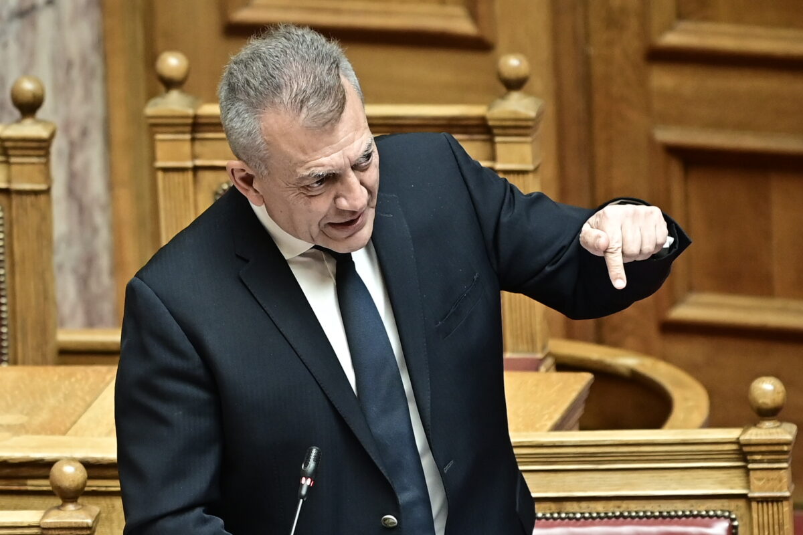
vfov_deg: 4.6
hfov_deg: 6.9
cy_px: 268
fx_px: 6691
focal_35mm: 300
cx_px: 402
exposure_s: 1/640
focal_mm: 200
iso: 1250
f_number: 3.2
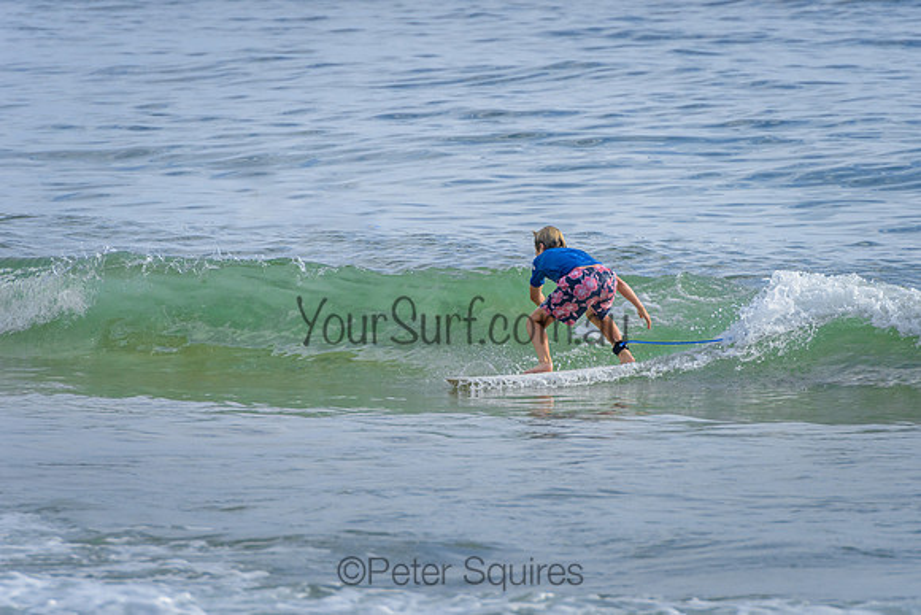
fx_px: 12546
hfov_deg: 4.2
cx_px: 564
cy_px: 246
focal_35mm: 490
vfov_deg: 2.8
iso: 500
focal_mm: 400
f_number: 10
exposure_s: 1/1600
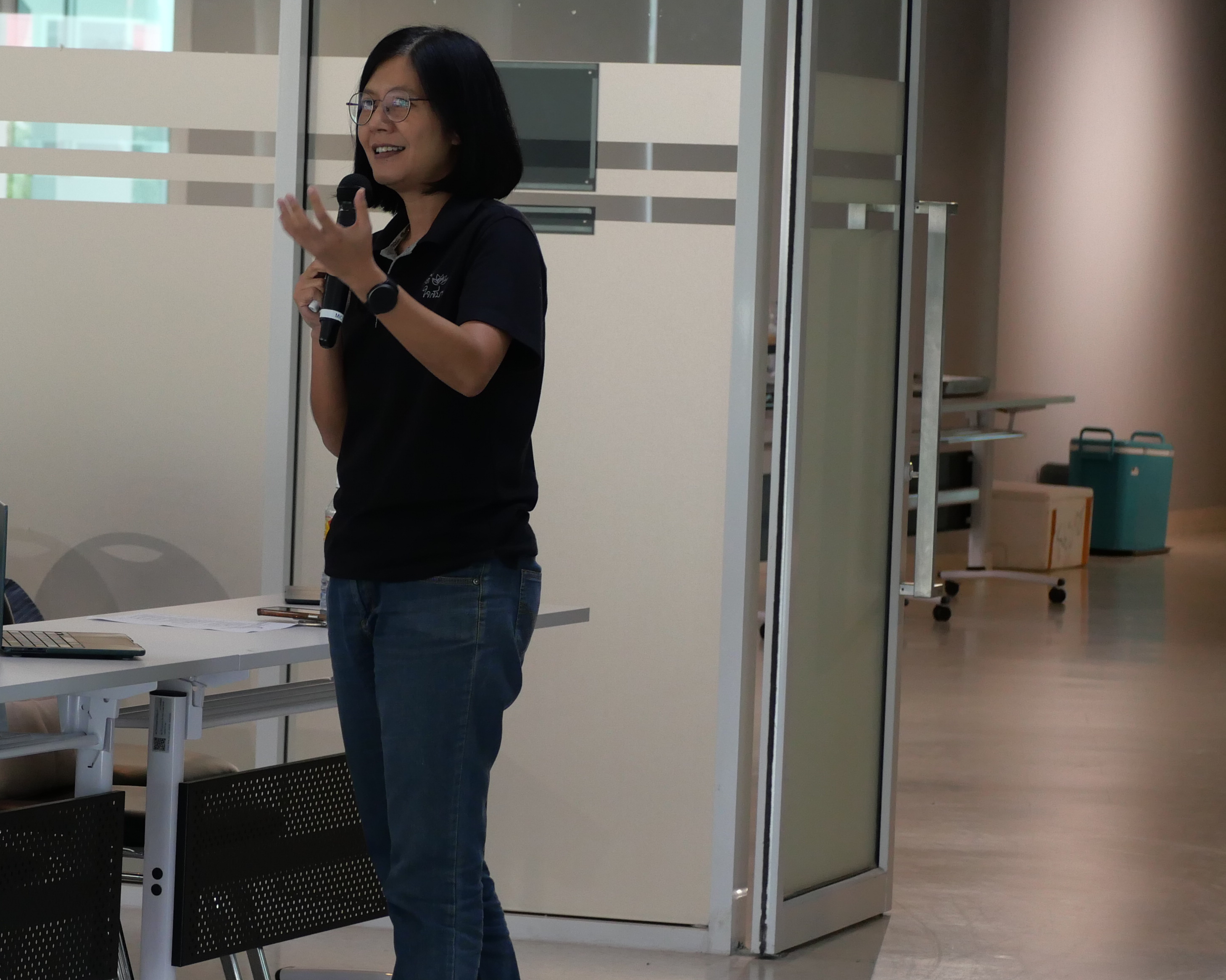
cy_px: 539
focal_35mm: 170
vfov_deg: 9.1
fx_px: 6169
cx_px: 145
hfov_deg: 11.3
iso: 800
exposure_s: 1/125
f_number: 4.2
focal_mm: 49
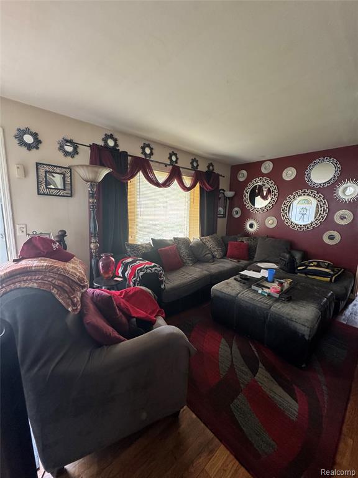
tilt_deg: -9.1
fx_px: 193
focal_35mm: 14
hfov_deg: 85.7
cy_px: 239
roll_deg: -1.1
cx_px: 179
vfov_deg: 102.1
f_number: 2.2
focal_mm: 2.22
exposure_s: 1/60
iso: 400
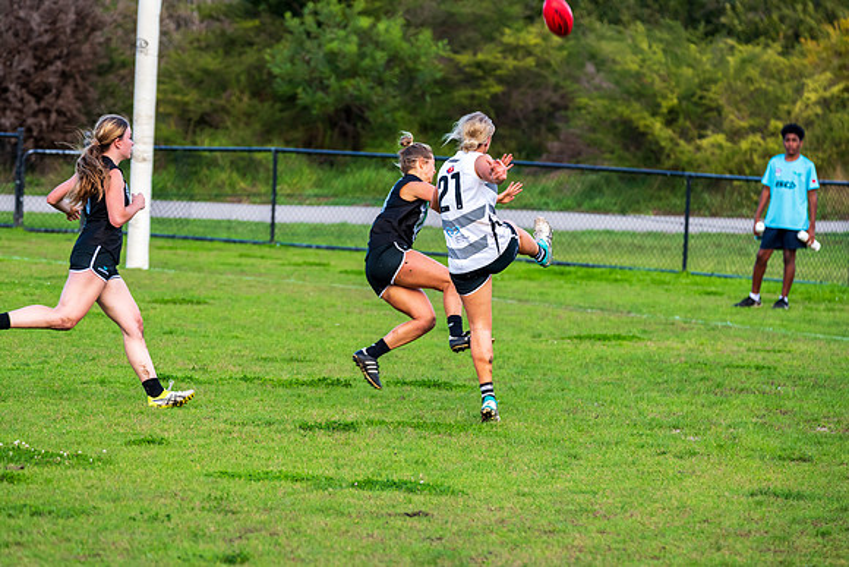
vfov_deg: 4.6
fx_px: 7082
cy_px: 284
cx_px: 424
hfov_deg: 6.9
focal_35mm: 300
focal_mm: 300
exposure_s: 1/500
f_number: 8
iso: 800
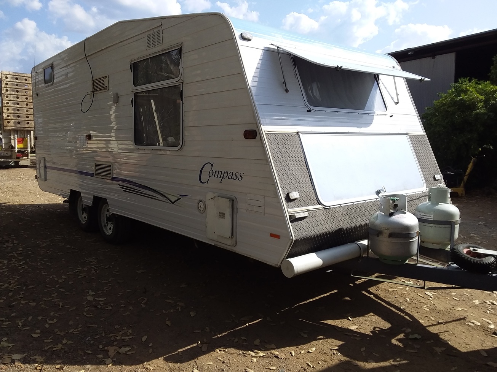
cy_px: 186
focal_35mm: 28
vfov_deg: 49.8
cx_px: 248
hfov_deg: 63.4
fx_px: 402
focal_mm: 2.91
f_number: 1.9
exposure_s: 1/1381
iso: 40
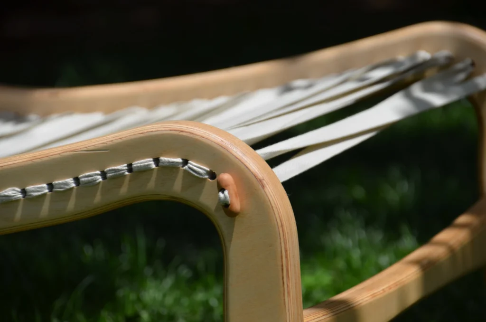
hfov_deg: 7.4
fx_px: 3738
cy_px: 161
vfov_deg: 4.9
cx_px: 243
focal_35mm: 278
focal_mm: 185
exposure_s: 1/800
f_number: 7.1
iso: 200
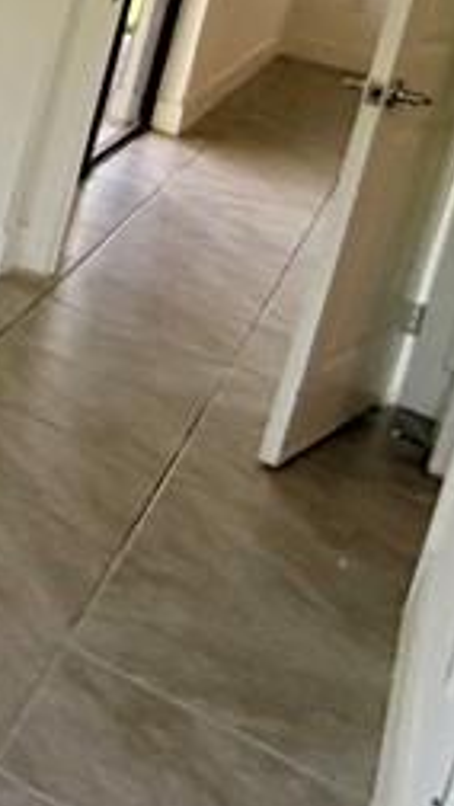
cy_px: -115
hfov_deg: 12.4
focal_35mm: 62
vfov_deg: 29.8
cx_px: -790
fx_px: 1325
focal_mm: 2.22
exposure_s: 1/120
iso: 200
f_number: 2.2
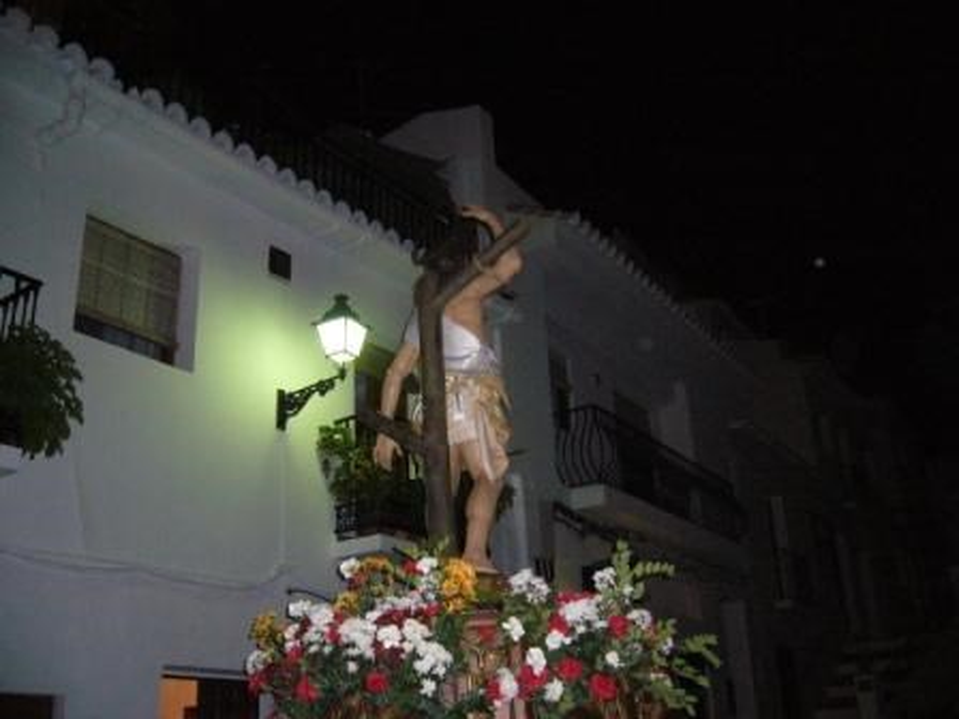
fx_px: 970
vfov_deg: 40.7
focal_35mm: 35
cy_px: 360
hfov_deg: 52.6
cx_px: 480
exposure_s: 1/60
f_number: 2.8
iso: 400
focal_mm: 5.8
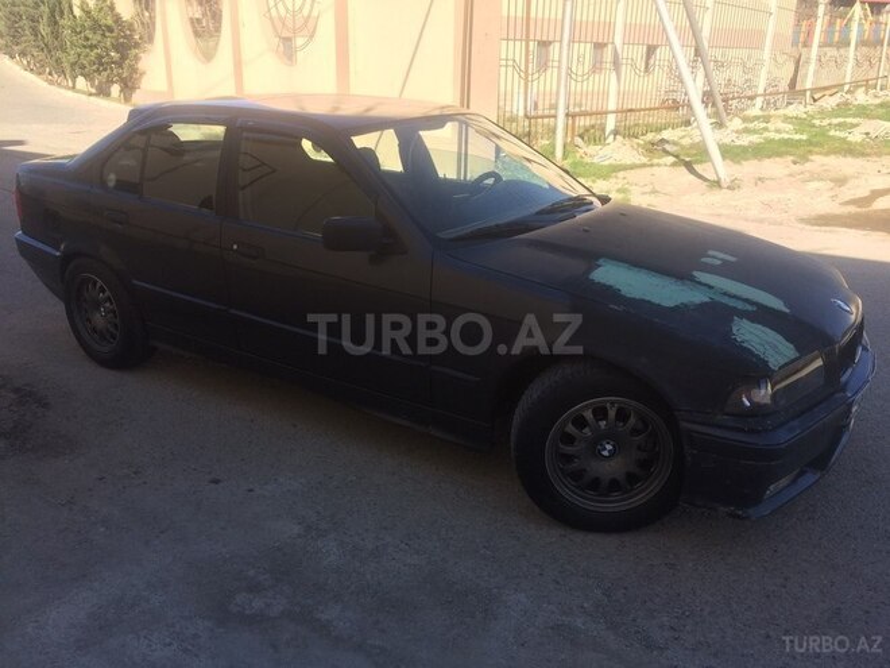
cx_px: 445
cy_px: 334
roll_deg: -2.0
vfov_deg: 48.2
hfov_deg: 61.7
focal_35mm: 29
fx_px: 746
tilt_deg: -21.7
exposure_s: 1/1053
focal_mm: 4.15
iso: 32
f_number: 2.2
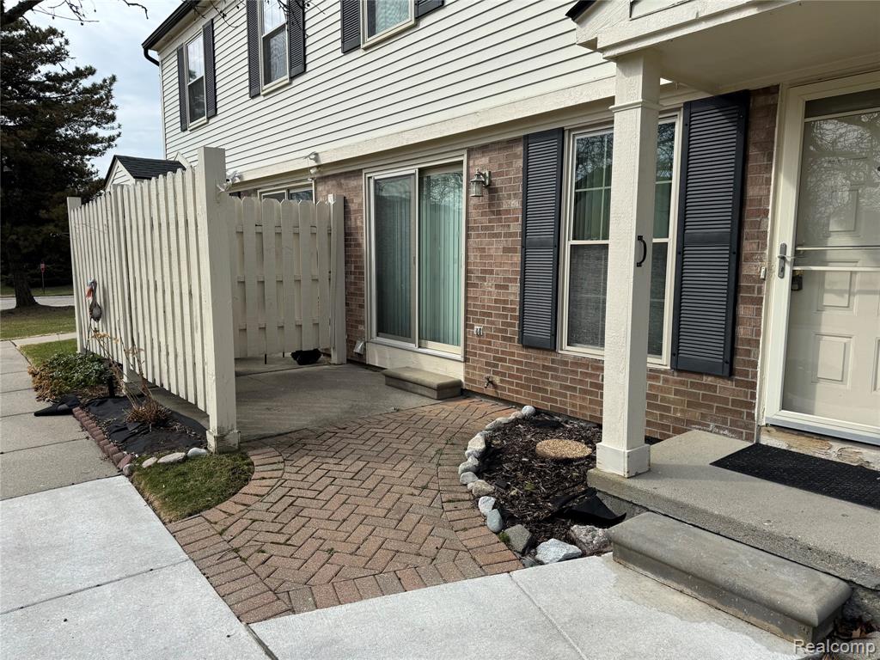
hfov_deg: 71.6
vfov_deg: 56.8
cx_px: 440
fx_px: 610
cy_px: 330
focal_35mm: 24
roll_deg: +0.0
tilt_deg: -8.3
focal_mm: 6.76
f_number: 1.78
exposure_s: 1/3802
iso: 80
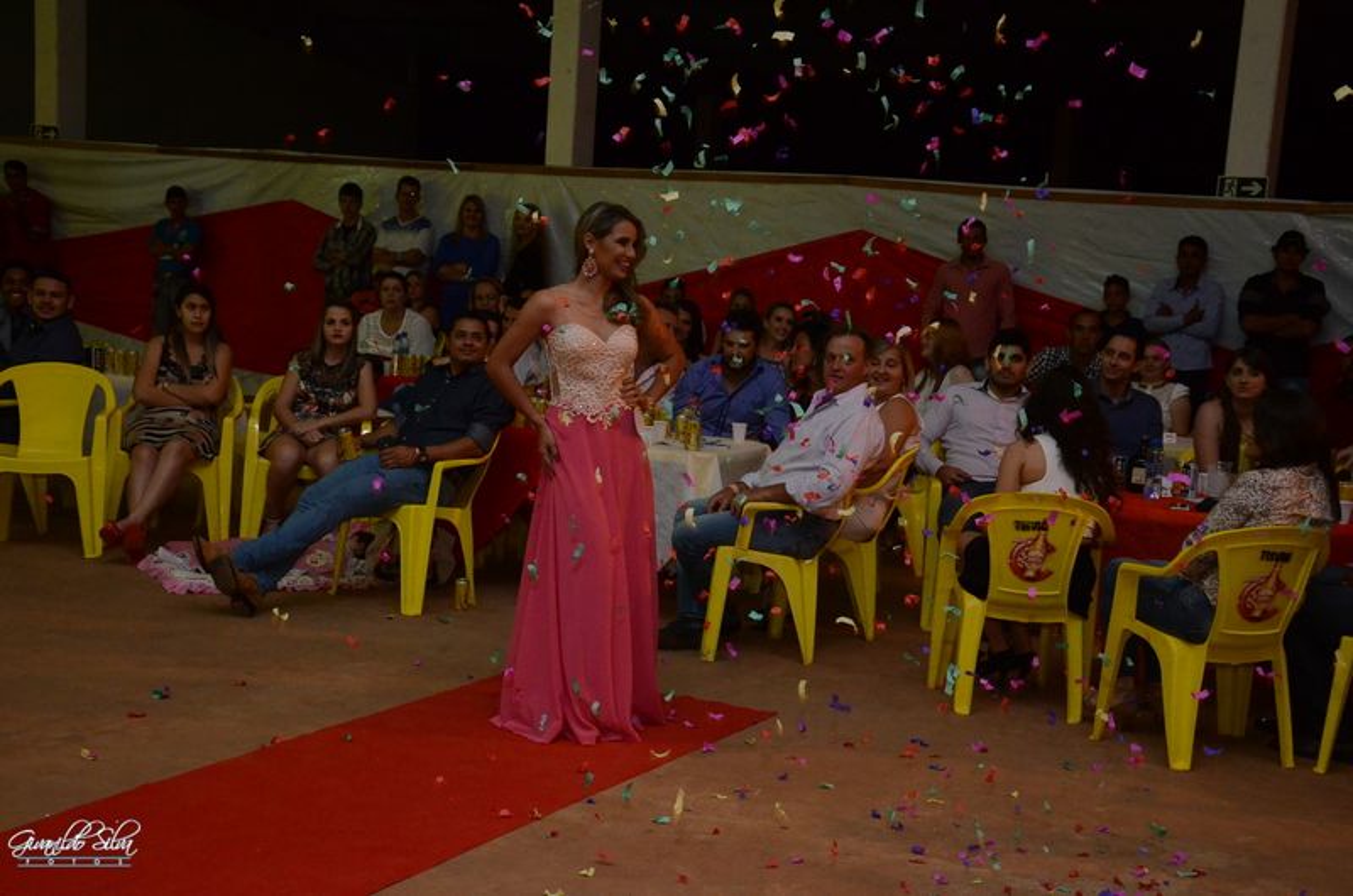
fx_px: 1969
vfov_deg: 25.6
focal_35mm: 52
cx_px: 676
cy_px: 448
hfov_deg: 37.9
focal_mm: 35
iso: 3200
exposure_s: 1/40
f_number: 5
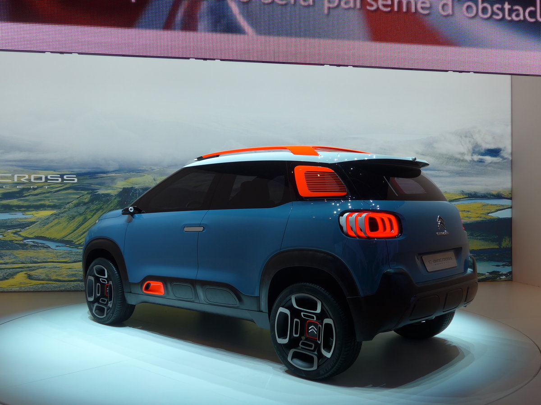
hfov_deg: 51.4
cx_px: 270
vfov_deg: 39.7
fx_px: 563
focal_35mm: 36
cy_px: 202
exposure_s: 1/200
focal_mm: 7.5
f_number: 2.8
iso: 80
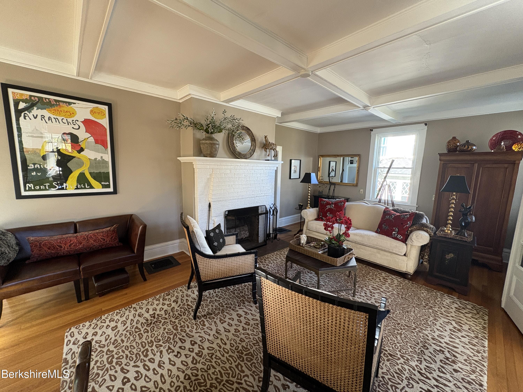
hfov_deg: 102.1
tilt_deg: -6.9
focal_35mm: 14
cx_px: 262
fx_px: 212
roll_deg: -1.4
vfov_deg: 85.7
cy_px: 196
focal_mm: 2.22
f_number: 2.2
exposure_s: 1/60
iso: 250
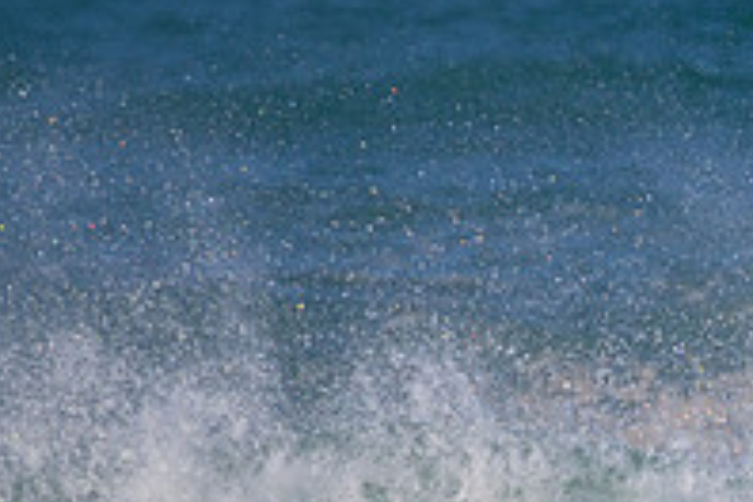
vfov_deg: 0.6
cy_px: 713
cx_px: 1015
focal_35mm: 2338
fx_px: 48899
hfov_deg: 0.9
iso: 900
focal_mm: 800
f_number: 11
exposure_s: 1/2000
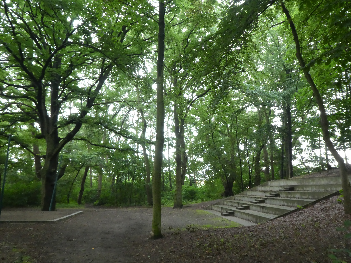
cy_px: 132
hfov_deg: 58.4
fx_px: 314
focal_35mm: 31
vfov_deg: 45.4
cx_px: 176
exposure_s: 1/80
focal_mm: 5.4
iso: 640
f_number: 3.5
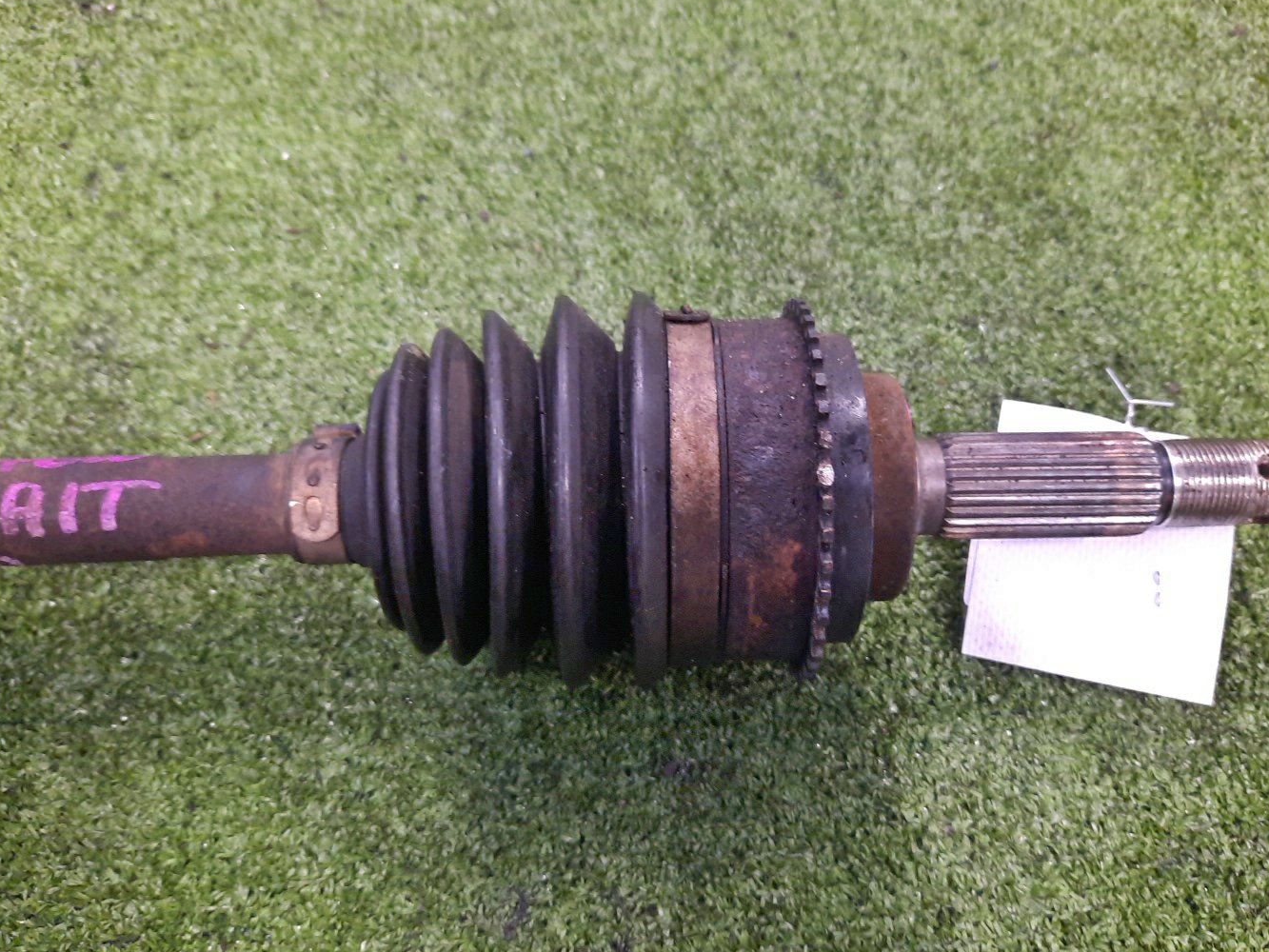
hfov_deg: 65.3
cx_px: 668
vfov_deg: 51.4
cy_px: 476
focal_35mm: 27
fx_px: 990
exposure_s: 1/25
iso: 470
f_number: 2
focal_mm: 4.6
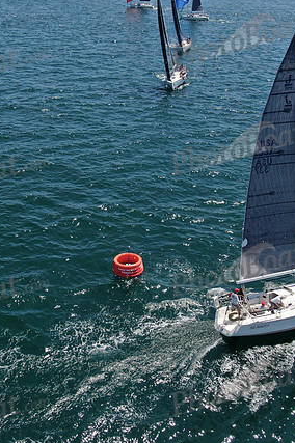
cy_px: 223
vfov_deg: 47.4
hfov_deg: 32.4
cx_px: 111
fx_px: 505
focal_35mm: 41
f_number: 3
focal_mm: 5
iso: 100
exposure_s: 1/1250
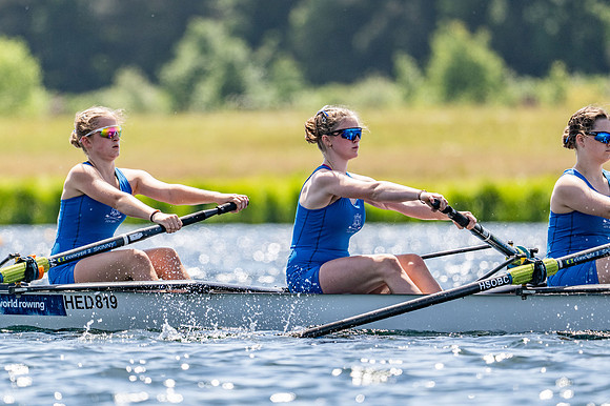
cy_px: 203
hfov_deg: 3.4
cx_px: 305
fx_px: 10160
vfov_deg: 2.3
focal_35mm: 600
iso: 280
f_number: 4.5
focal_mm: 400
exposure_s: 1/2500
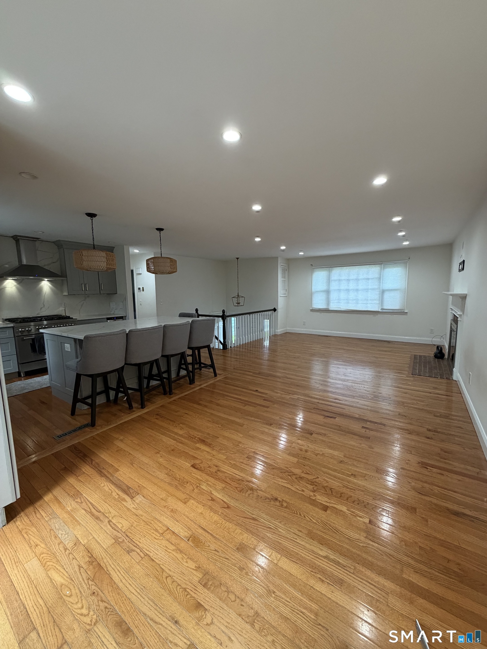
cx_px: 244
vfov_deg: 102.1
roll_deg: +0.6
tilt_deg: -4.8
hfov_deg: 85.7
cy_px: 324
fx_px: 263
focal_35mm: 14
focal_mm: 2.22
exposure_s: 1/120
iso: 320
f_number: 2.2
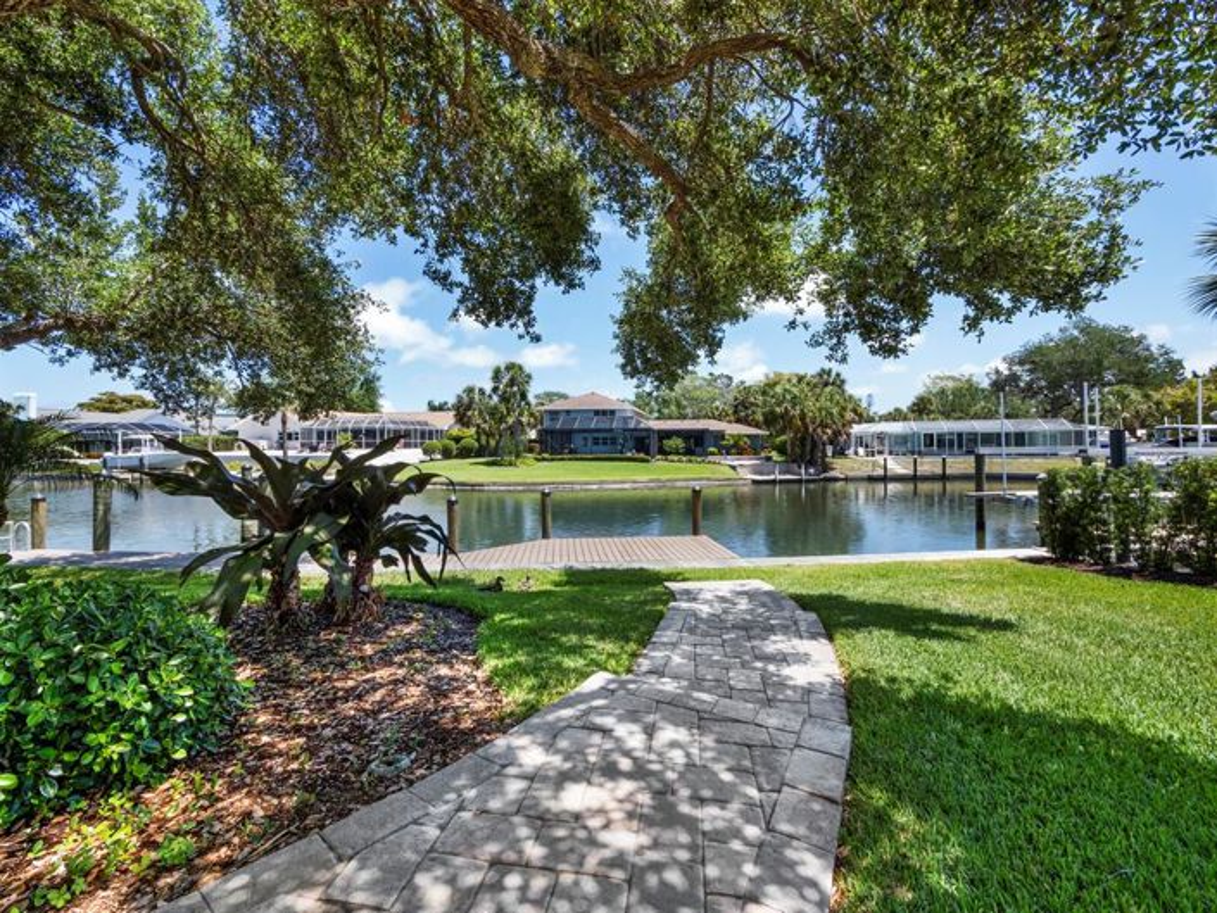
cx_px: 608
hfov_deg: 102.1
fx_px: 492
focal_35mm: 14
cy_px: 456
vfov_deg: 85.7
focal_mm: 7
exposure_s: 1/160
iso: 400
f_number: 10
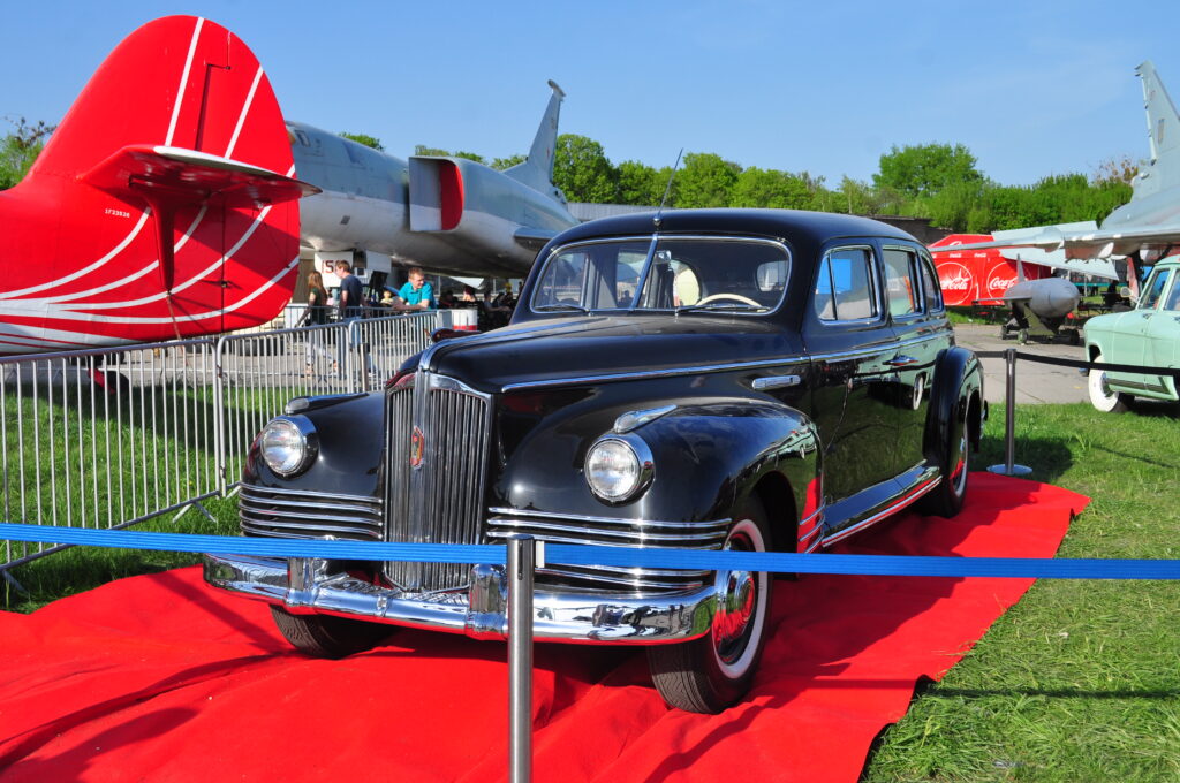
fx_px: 1277
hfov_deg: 49.6
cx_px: 590
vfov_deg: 34.1
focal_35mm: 39
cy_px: 392
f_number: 7.1
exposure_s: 1/500
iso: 200
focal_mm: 26
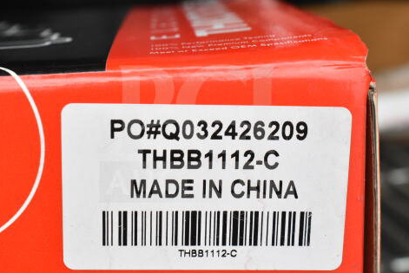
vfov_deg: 20.7
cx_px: 196
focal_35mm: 66
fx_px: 751
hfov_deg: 30.5
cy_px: 134
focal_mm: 34
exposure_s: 1/320
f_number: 9
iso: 1600
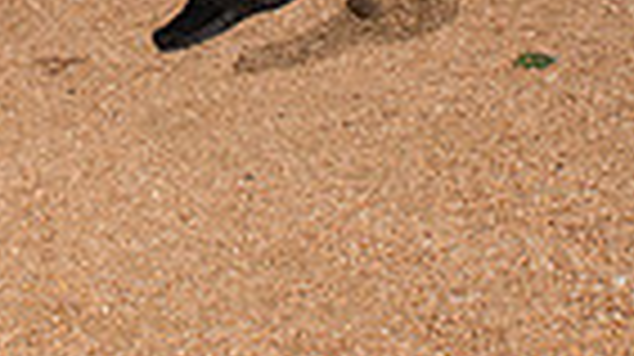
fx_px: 1915
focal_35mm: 114
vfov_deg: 9.0
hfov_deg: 18.6
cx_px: 121
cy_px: -622
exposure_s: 1/320
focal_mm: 34
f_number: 7.1
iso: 320
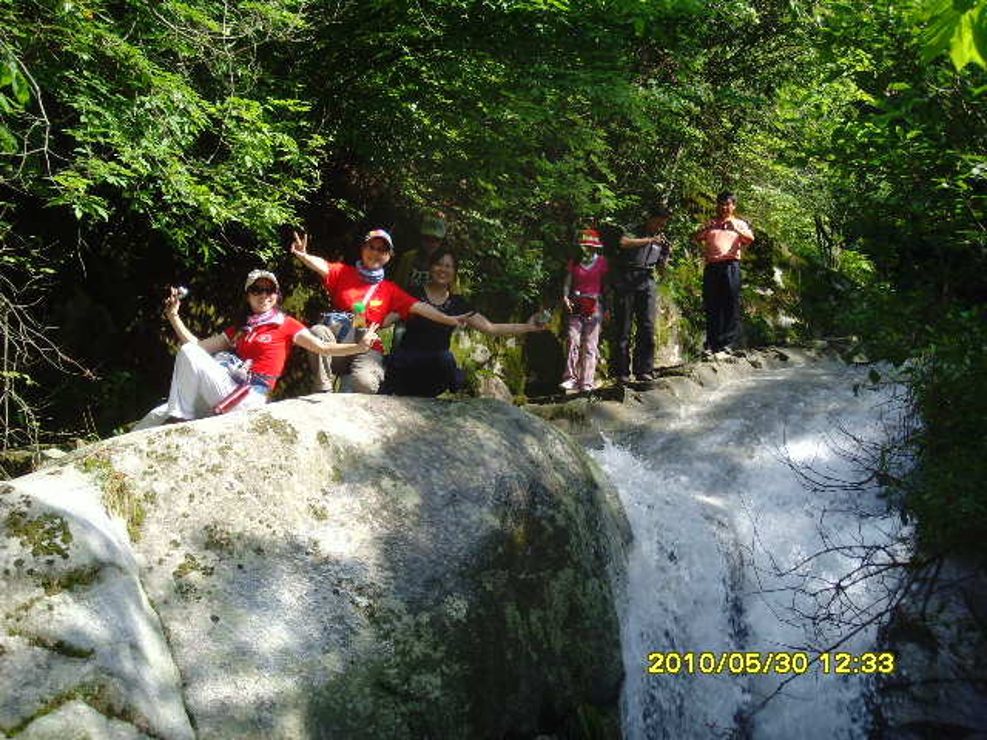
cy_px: 370
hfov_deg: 32.2
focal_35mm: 60
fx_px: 1711
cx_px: 494
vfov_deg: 24.4
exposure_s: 1/250
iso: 80
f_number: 3.9
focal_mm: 10.2
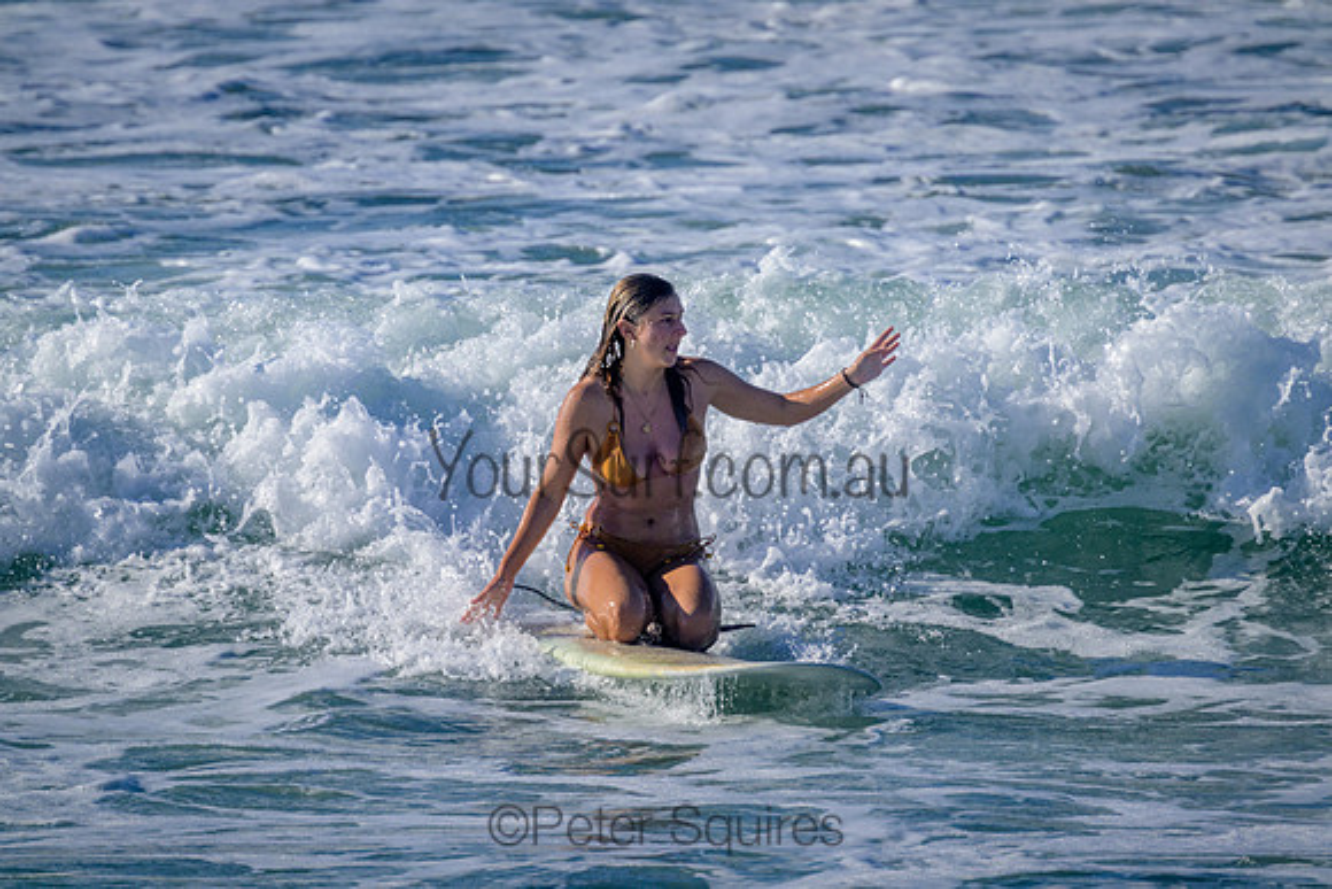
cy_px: 444
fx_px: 29606
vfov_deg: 1.7
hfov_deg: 2.6
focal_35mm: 800
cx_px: 666
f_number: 11
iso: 560
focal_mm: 800
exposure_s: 1/2000
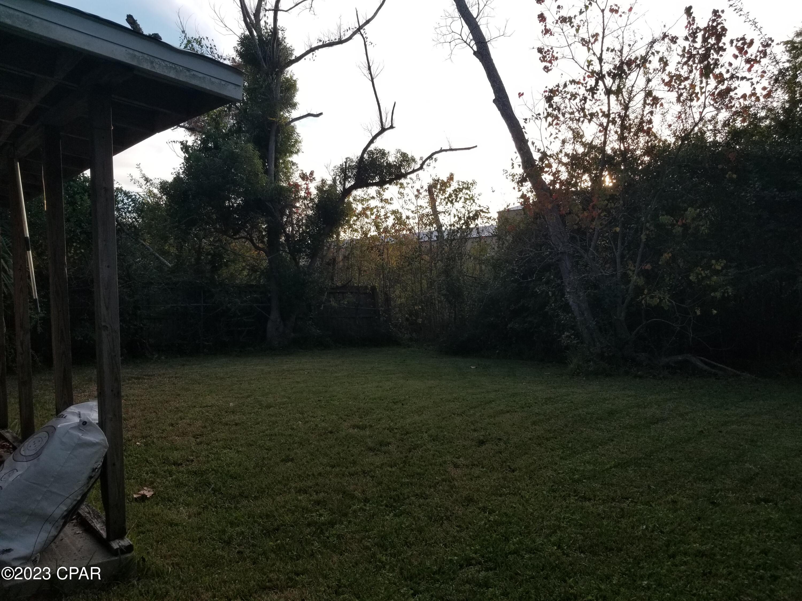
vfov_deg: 53.1
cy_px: 300
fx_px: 602
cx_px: 401
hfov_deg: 67.3
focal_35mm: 26
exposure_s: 1/782
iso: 50
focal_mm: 4.25
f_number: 1.7
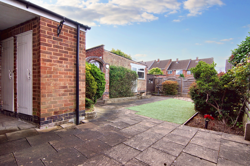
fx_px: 115
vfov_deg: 72.1
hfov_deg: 95.0
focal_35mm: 16
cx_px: 125
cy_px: 83
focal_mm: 11
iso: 100
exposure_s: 1/60
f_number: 10
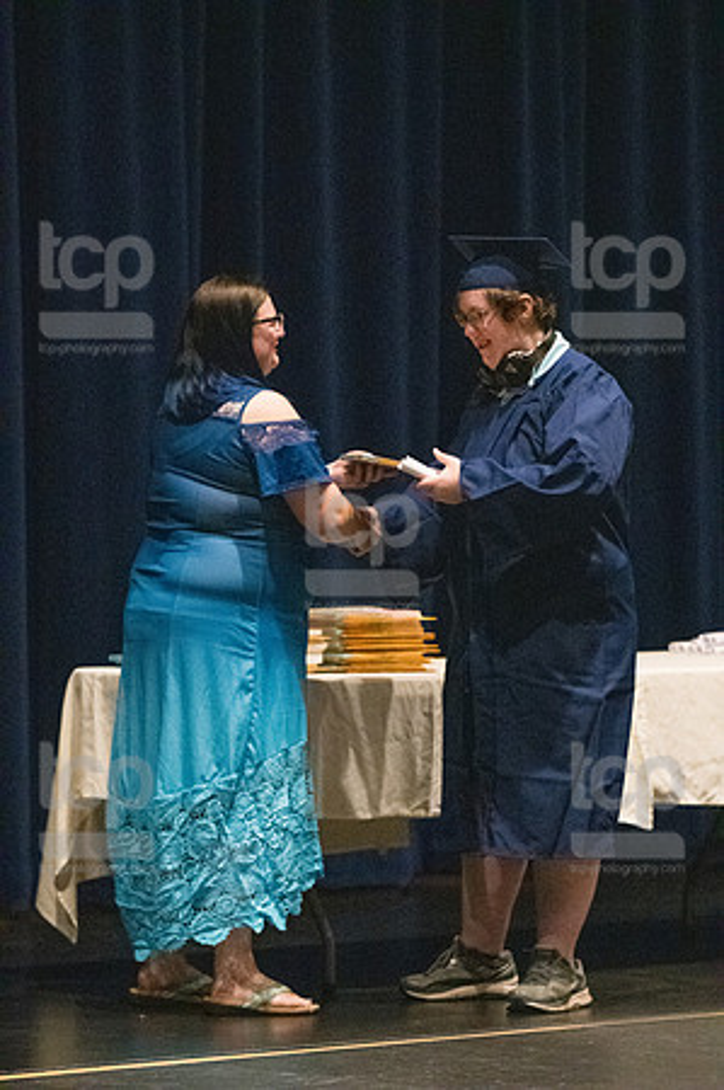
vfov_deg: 9.5
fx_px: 6561
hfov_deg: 6.3
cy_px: 545
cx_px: 362
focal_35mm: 217
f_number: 3.2
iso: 10000
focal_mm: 145
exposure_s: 1/400
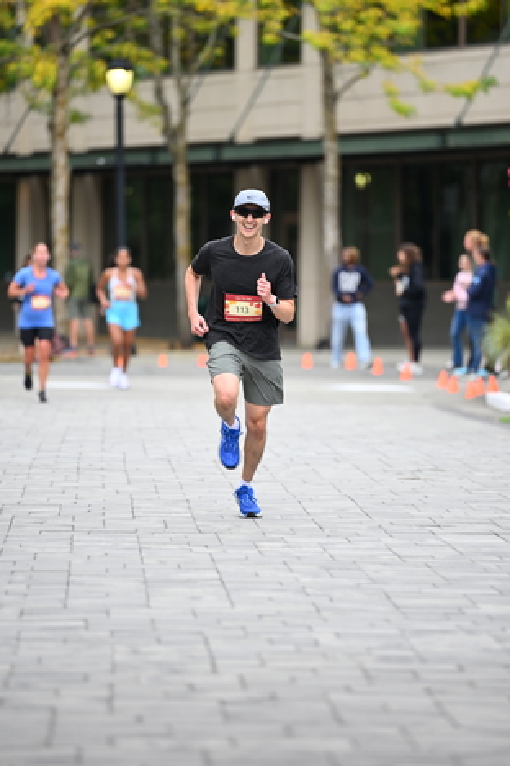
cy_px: 321
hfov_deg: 5.8
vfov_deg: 8.8
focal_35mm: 235
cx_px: 282
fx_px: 4993
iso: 640
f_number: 2.8
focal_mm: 200
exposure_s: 1/1600
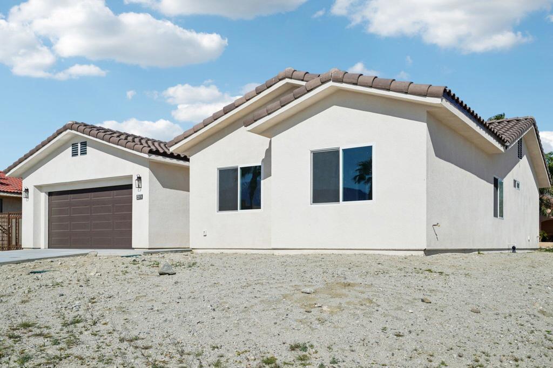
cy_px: 184
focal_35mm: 33
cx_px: 276
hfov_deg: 57.2
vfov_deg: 39.9
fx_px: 507
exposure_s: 1/1000
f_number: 8
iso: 100
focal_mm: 33
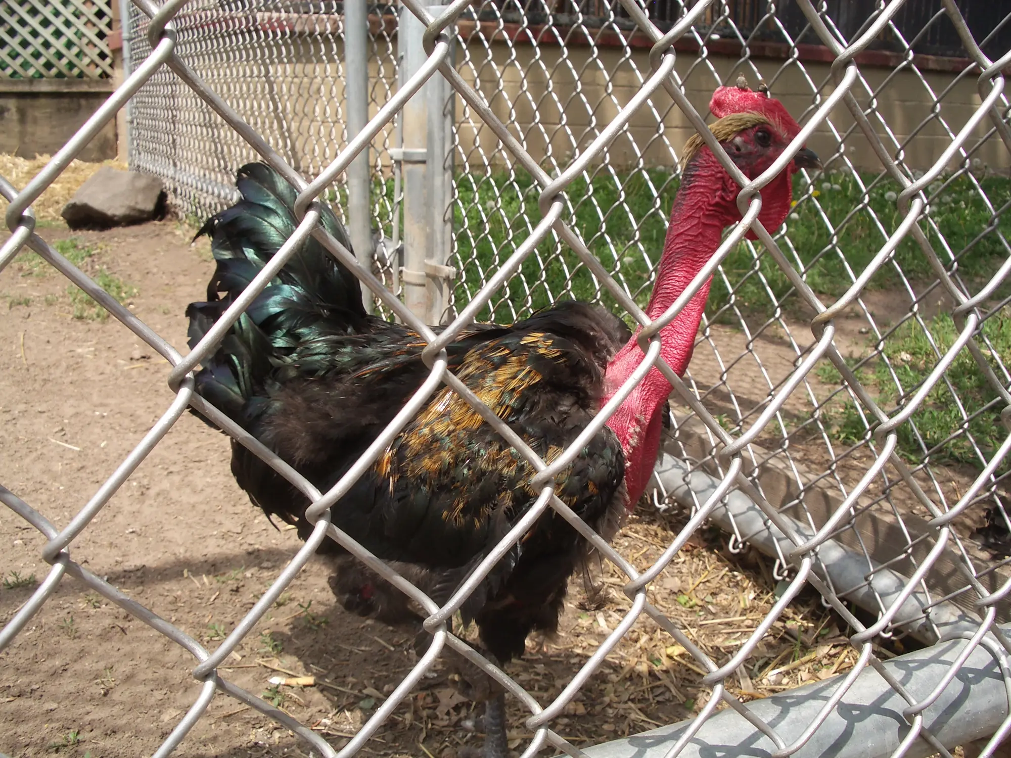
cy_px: 379
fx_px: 1022
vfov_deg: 40.7
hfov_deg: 52.6
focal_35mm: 35
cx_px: 506
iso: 80
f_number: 4.3
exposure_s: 1/250
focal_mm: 5.8
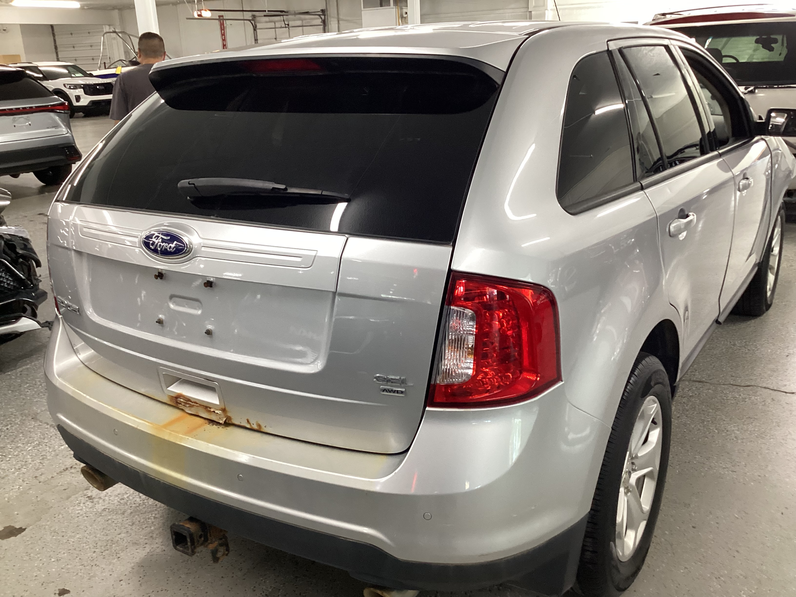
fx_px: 713
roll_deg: +1.7
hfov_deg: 58.4
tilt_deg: -20.4
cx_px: 398
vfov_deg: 45.4
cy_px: 298
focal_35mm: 31
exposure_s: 1/50
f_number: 2.4
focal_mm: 3.3
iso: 160
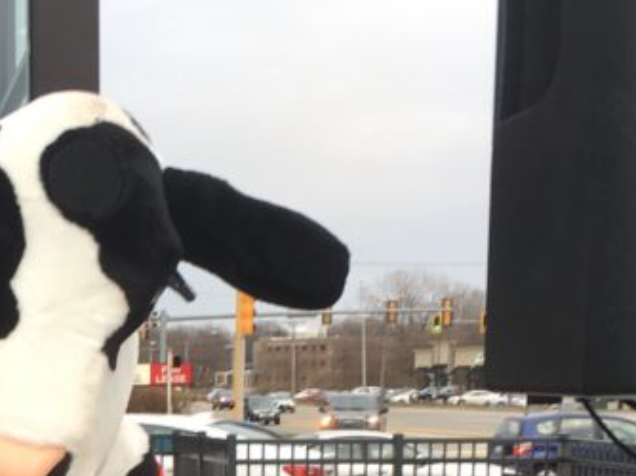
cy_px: 611
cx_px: -6
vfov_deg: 15.8
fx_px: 1634
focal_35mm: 89
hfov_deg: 21.2
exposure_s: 1/60
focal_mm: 4.15
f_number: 2.2
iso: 25
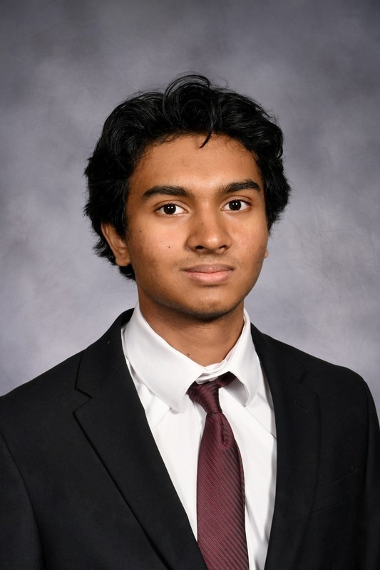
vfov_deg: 24.2
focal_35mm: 84
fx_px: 1330
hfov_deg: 16.3
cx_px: 190
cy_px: 285
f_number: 13
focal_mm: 56
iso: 200
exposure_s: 1/200
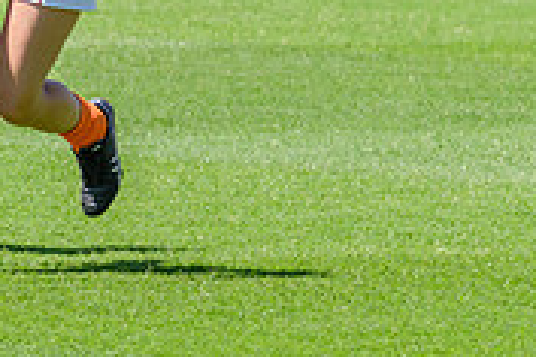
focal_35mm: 980
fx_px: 14590
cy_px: -7
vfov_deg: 1.4
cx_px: -342
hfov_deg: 2.1
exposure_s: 1/1600
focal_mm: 220
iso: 800
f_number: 8
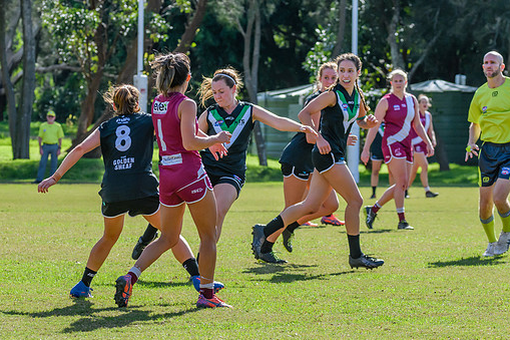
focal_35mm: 317
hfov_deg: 6.5
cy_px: 179
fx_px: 4489
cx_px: 213
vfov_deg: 4.3
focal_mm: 180
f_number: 8
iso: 800
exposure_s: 1/1250
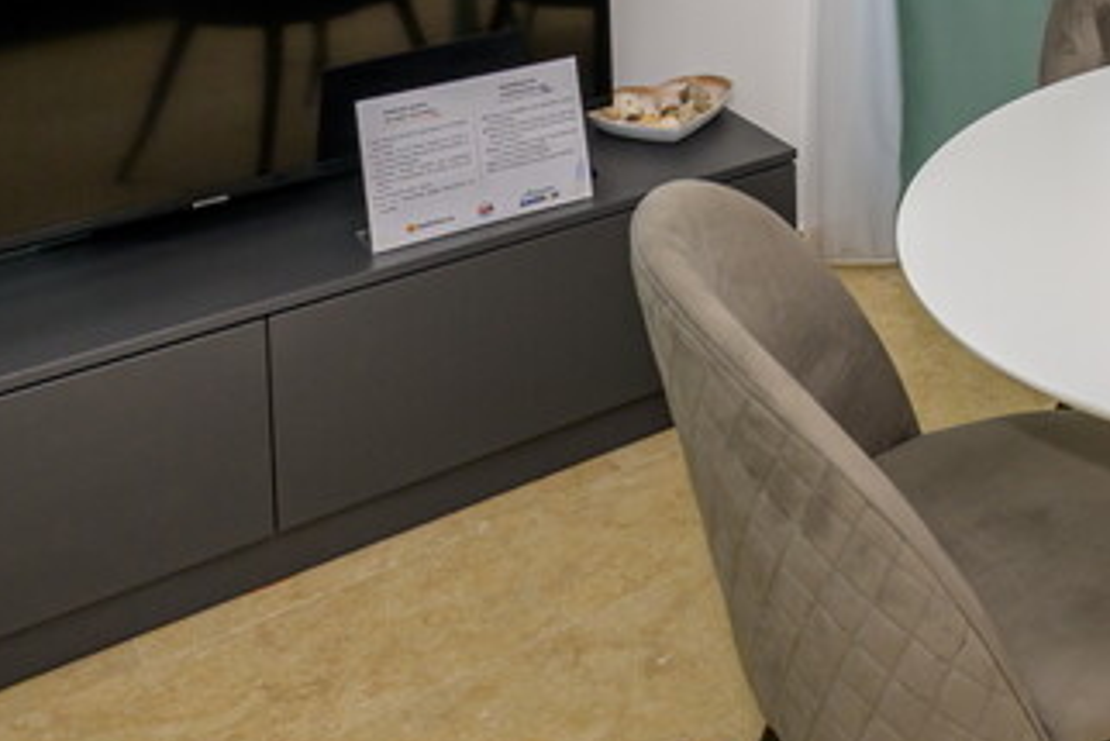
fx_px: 1666
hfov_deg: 31.0
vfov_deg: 21.1
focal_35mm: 54
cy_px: -374
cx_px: 1338
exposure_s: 1/250
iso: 640
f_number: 5.6
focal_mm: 17
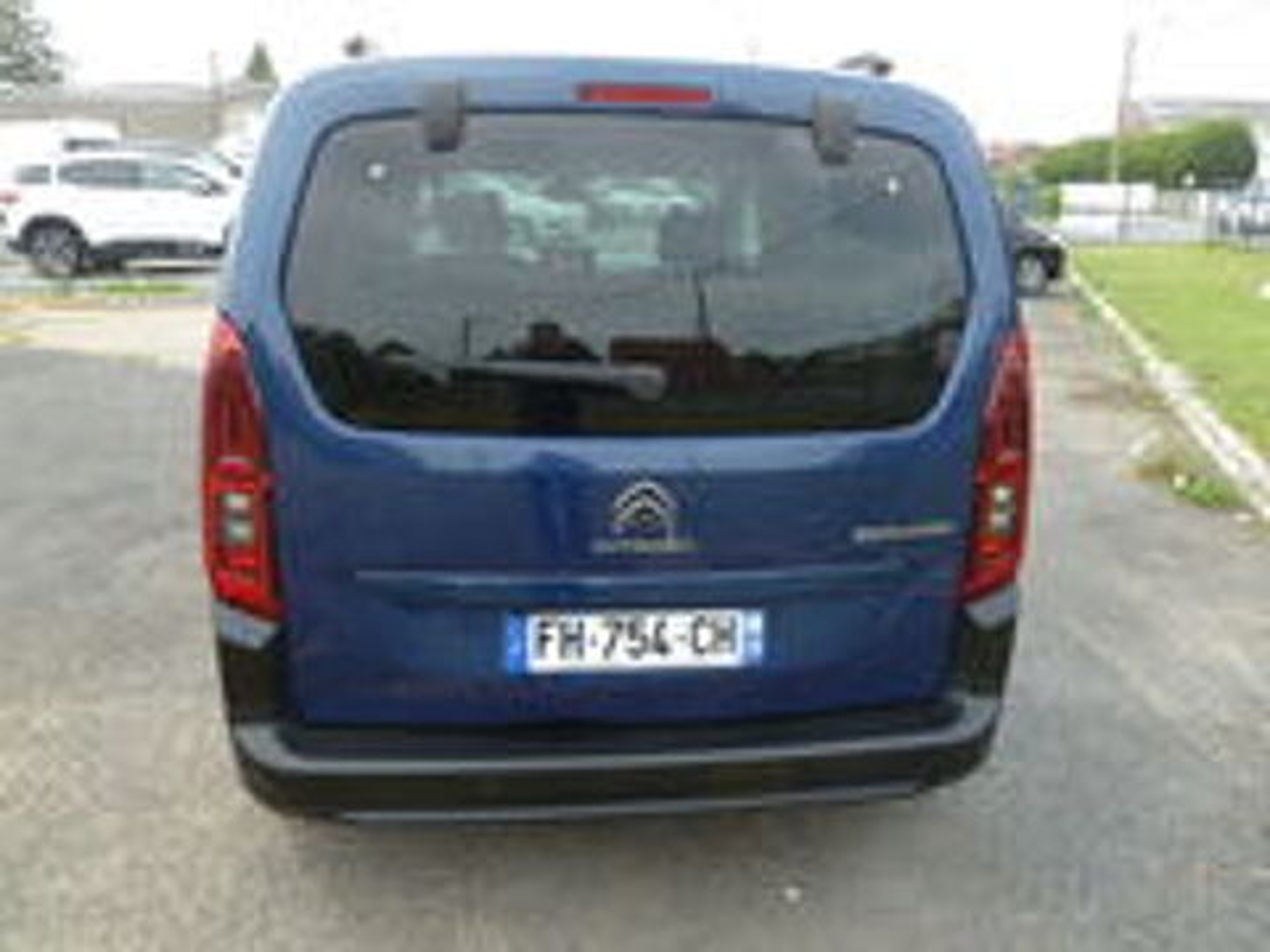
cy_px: 476
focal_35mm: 25
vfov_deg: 54.9
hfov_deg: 69.4
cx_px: 635
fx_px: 917
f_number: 4
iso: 80
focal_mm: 4.1
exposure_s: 1/100
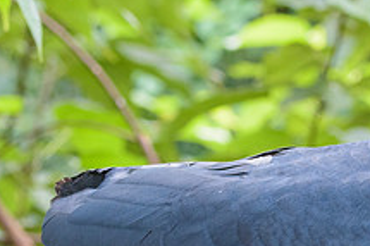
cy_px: 285
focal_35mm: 463
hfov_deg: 4.5
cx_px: 215
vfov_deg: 3.0
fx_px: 4755
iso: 2500
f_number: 8
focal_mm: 120
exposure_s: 1/50
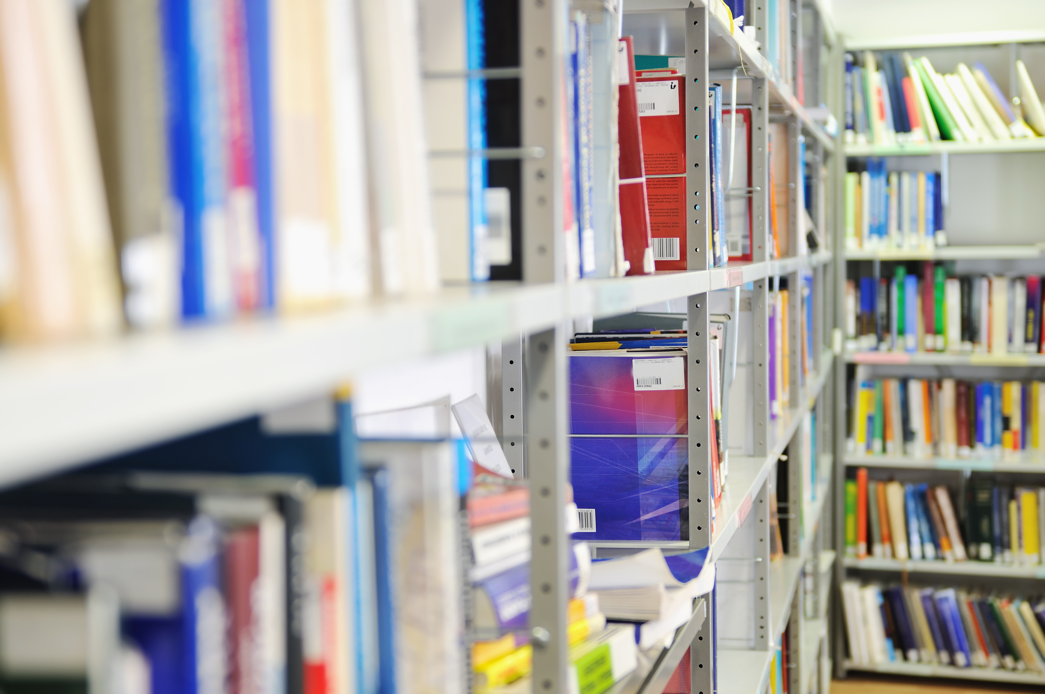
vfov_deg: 20.1
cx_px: 522
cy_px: 347
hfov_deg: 29.9
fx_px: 1957
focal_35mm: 68
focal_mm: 45
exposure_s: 1/10
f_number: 2.8
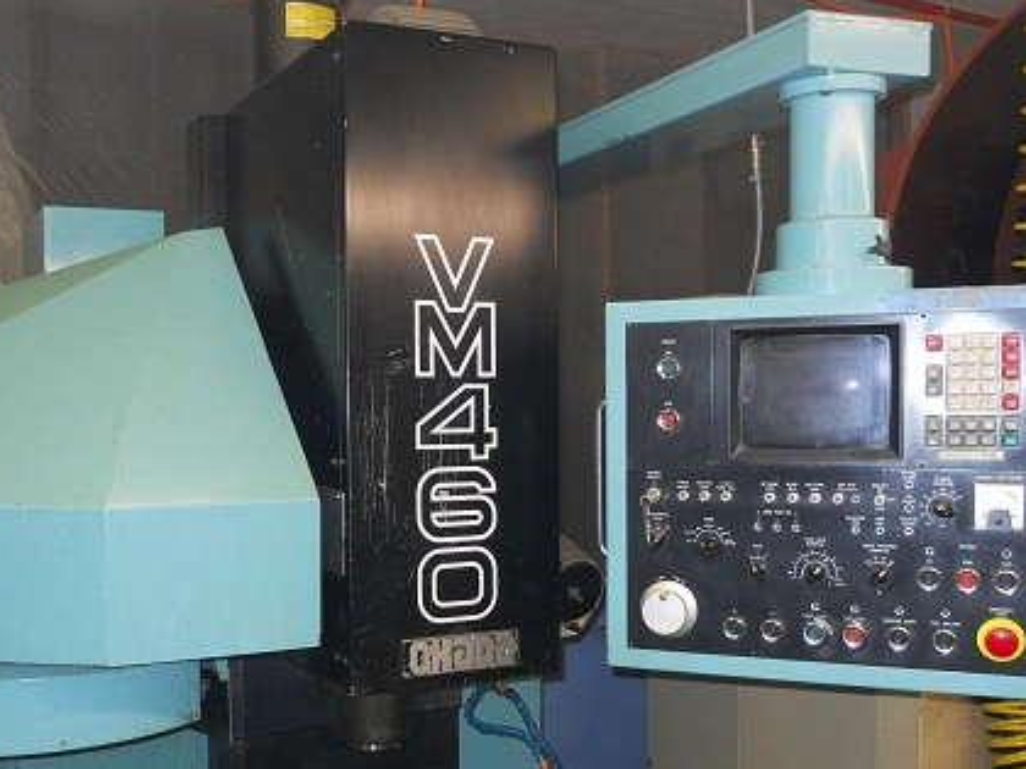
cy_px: 466
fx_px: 1186
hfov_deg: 46.5
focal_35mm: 40
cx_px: 396
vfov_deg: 35.8
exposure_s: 1/25
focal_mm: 5
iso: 125
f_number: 2.7
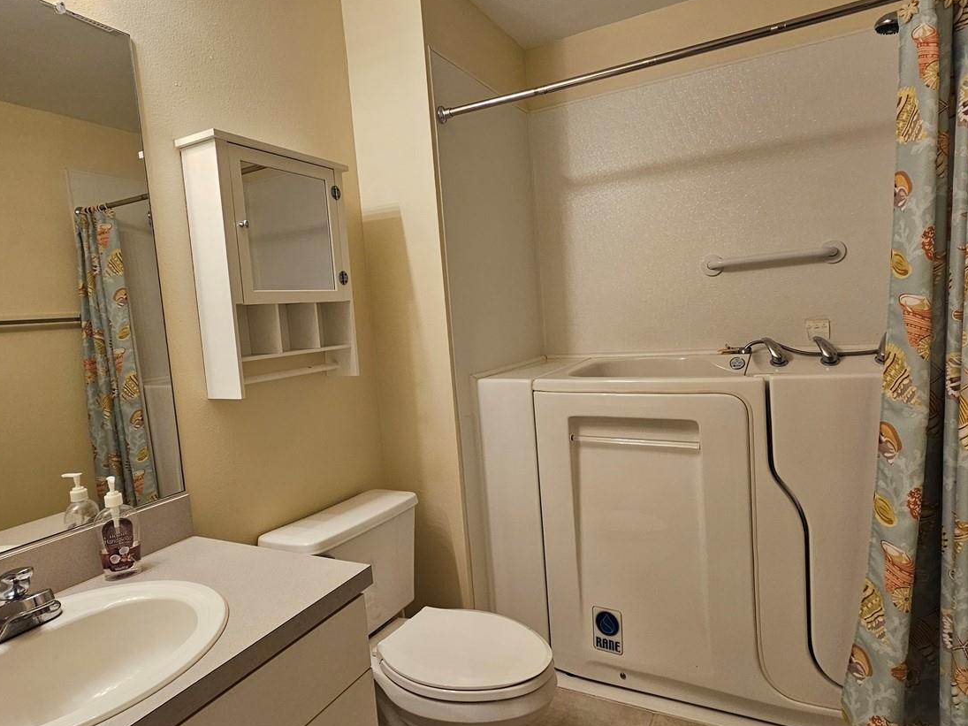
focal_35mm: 19
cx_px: 469
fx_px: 531
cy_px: 355
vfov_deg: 68.7
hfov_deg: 84.6
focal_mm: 2.2
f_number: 2.2
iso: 160
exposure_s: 1/60
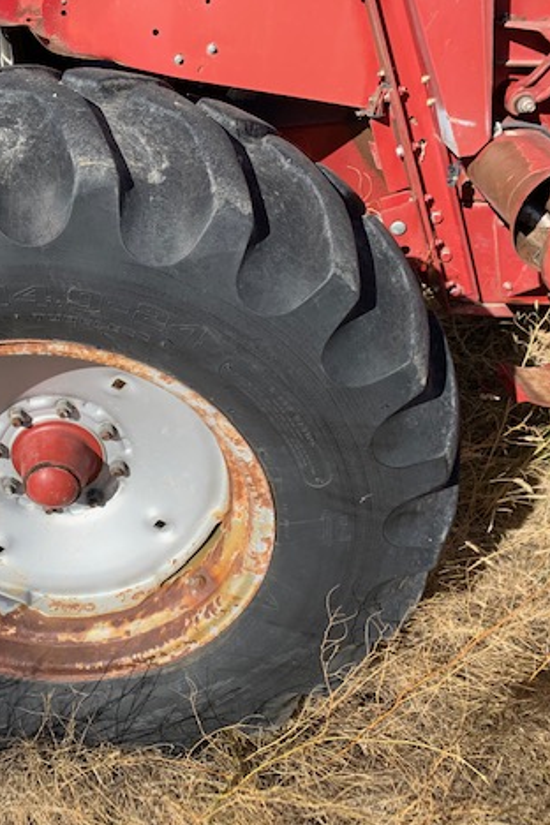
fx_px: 848
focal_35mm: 37
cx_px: 79
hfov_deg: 34.4
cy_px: 420
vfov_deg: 51.9
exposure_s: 1/1513
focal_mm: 4.25
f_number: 1.8
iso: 25
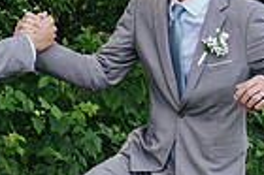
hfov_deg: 13.6
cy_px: 150
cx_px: -79
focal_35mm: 146
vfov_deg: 9.3
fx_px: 1069
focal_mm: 28
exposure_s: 1/200
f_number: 4
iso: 220
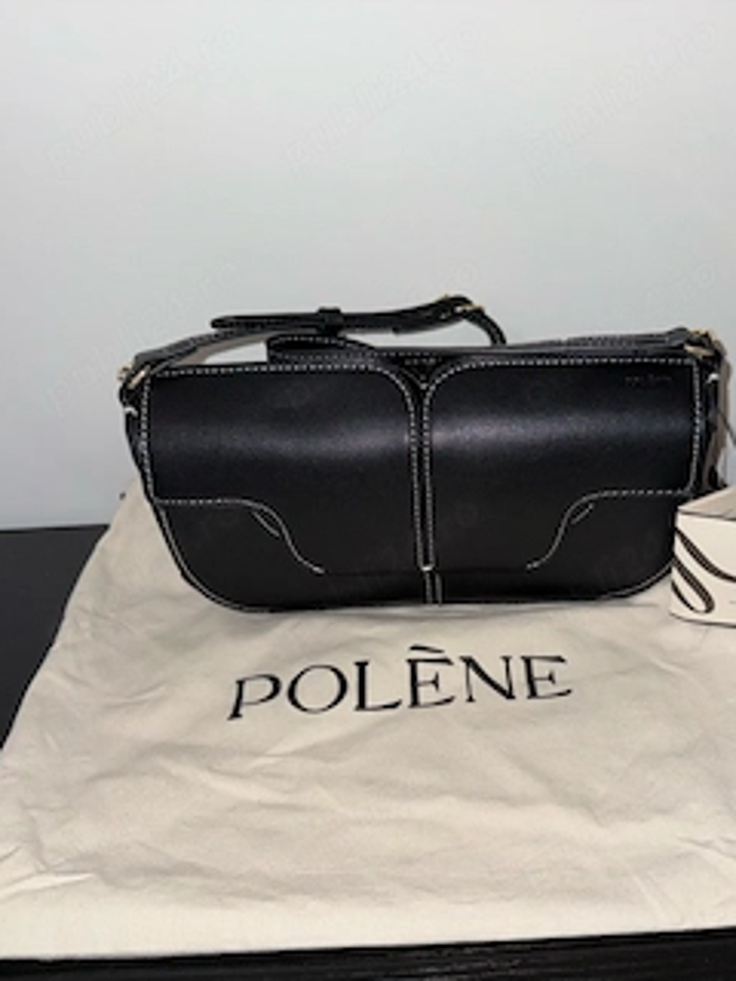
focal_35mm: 30
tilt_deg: -39.6
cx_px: 442
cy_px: 610
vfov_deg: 59.2
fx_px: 850
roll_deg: +4.1
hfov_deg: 46.5
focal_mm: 6.76
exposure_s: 1/41
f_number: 1.78
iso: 50
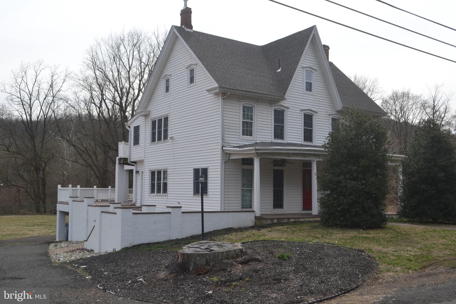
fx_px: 456
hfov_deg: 53.1
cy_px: 152
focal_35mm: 36
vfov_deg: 36.9
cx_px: 228
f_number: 8
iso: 100
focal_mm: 24
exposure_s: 1/250
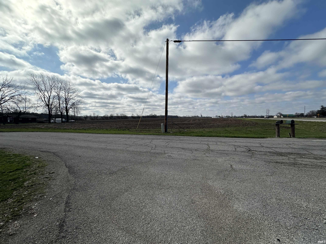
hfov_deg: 102.1
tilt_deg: -0.5
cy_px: 122
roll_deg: -0.2
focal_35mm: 14
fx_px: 132
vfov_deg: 85.7
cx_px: 163
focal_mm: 2.22
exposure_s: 1/5291
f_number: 2.2
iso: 50
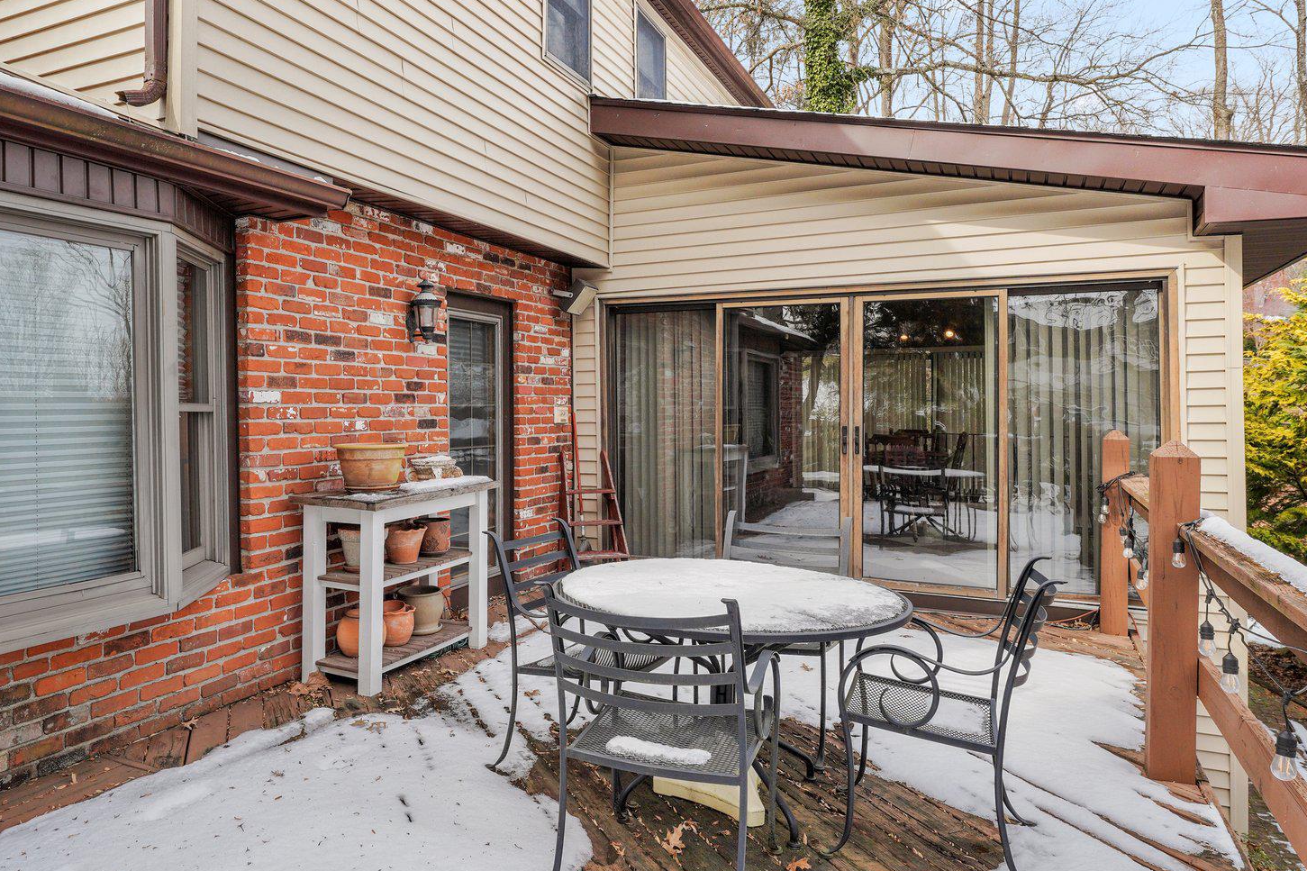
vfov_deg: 52.8
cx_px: 515
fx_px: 876
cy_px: 426
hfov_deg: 72.6
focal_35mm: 24
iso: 500
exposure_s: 1/400
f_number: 8
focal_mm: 17.1
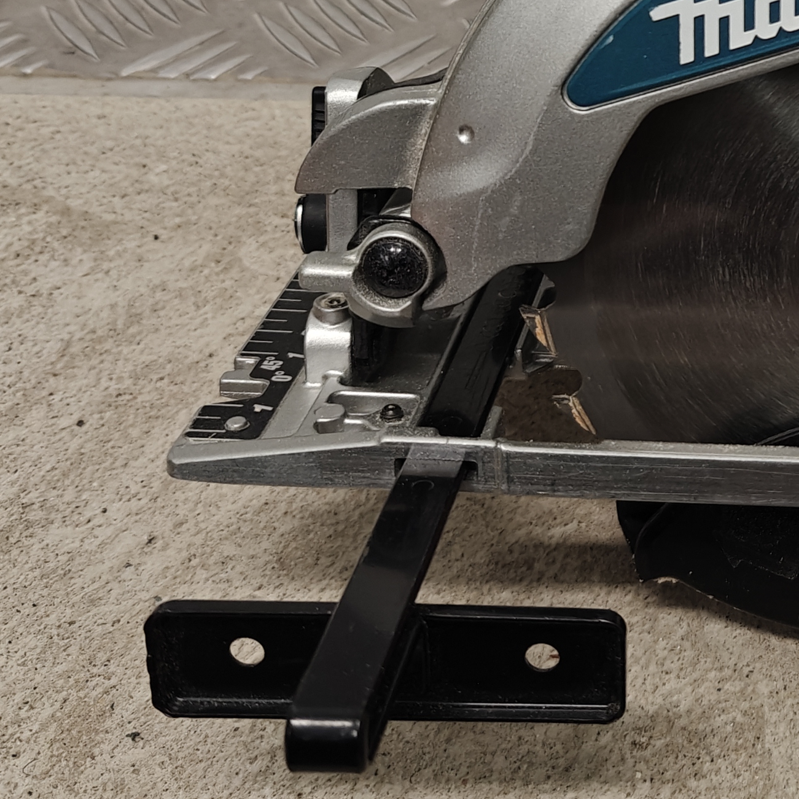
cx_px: 1008
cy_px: 151
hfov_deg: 24.0
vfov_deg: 26.4
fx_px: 1671
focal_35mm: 64
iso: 320
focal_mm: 6.06
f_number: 1.6
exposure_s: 1/100
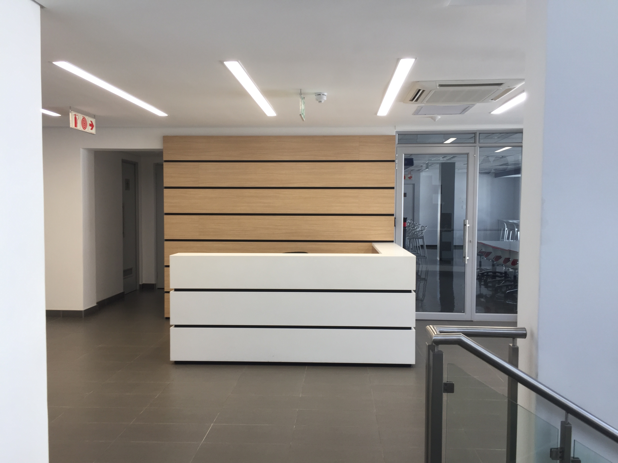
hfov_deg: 61.7
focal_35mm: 29
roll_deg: -1.0
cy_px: 232
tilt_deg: -4.8
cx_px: 309
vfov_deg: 48.2
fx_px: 518
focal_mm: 4.15
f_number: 2.2
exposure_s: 1/50
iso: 40
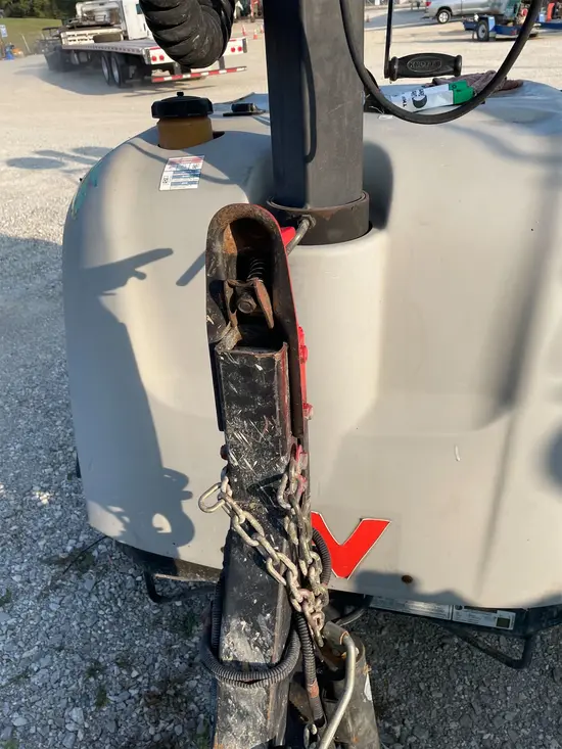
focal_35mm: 26
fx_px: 563
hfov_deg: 53.1
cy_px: 374
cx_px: 281
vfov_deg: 67.3
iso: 50
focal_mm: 4.2
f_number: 1.6
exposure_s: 1/2398
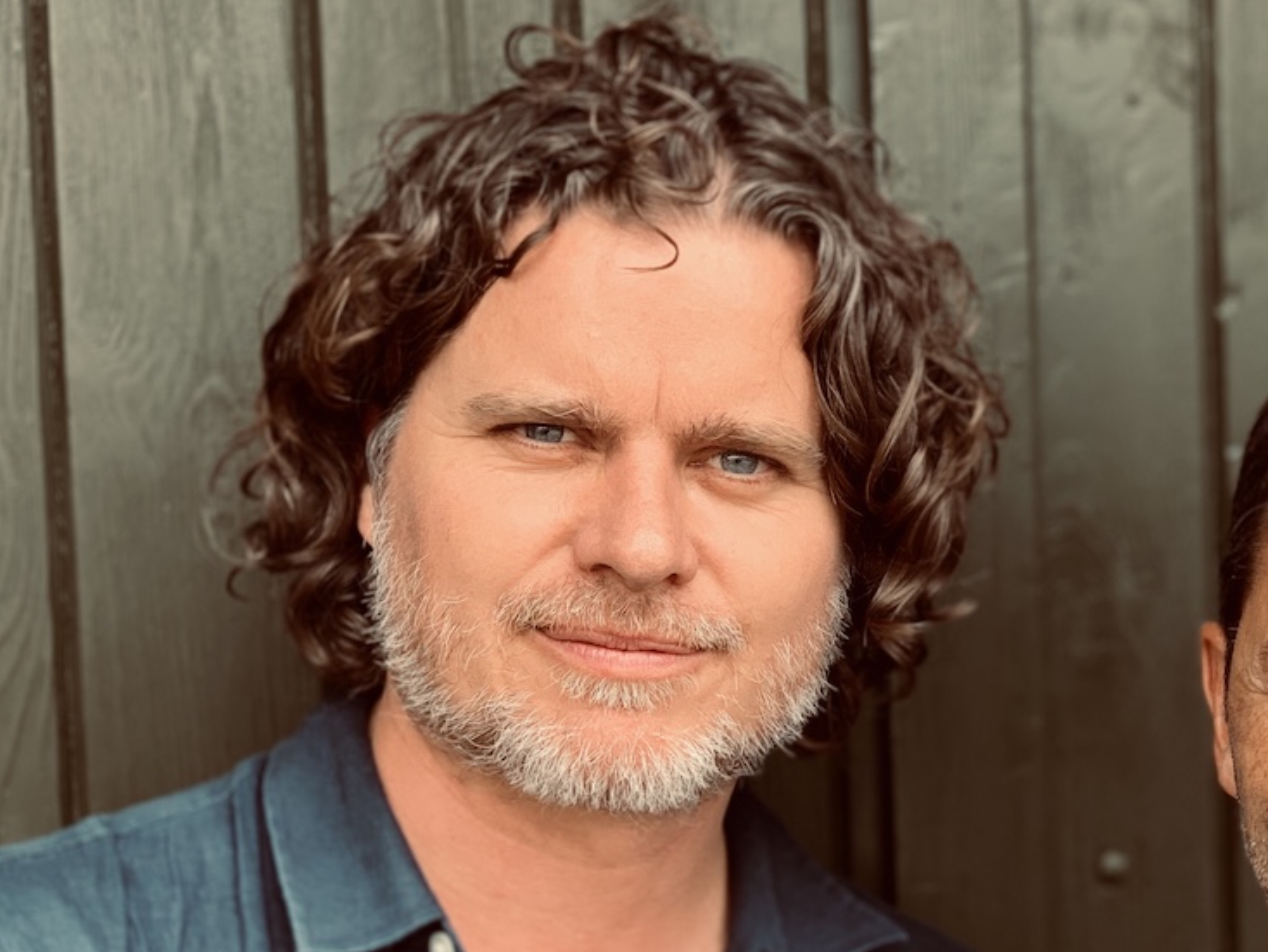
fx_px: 3115
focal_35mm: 85
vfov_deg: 17.3
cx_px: 1021
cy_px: 632
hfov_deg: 22.7
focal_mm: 6
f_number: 2.4
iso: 20
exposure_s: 1/122
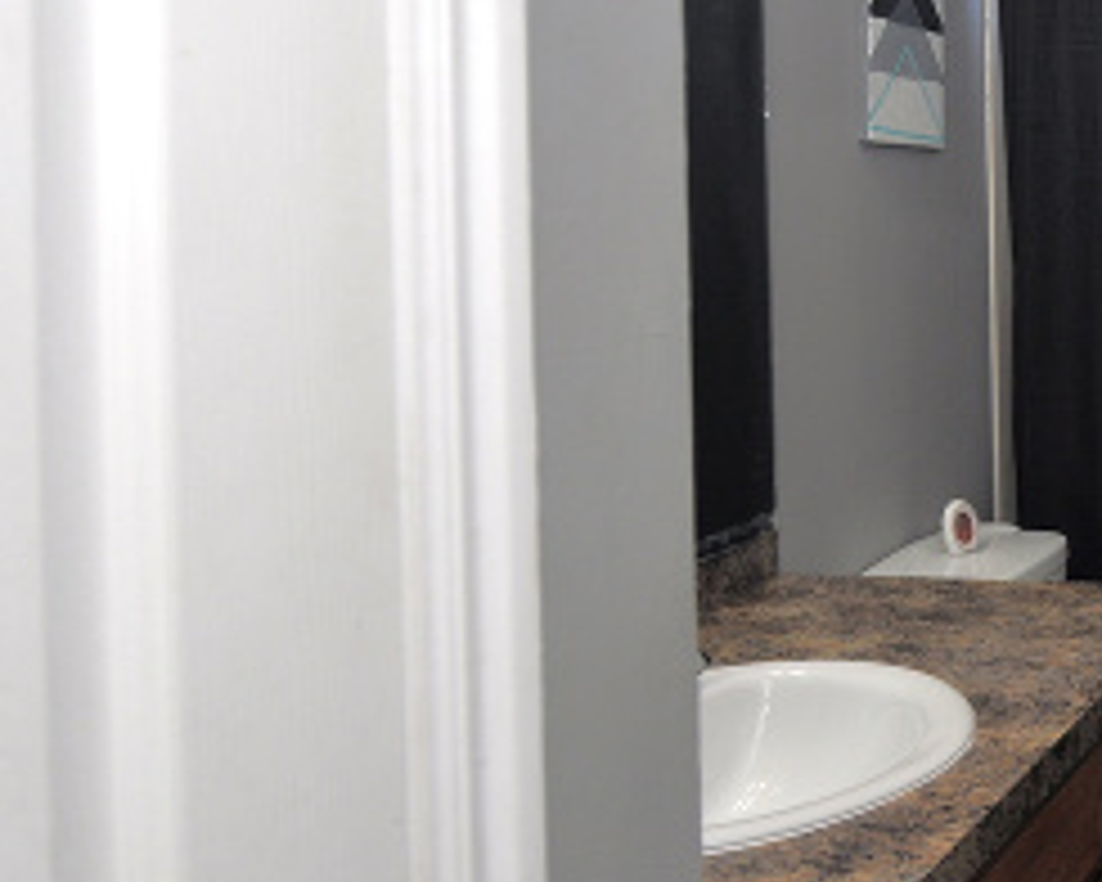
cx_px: 1214
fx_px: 1435
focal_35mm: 44
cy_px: 506
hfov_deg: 35.8
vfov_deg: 34.1
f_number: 4
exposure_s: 1/60
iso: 200
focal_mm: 12
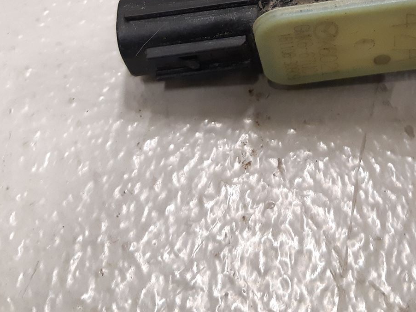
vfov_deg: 23.3
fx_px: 709
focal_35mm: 59
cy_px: -35
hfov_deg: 32.4
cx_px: 283
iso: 250
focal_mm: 3.93
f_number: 1.7
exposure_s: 1/50
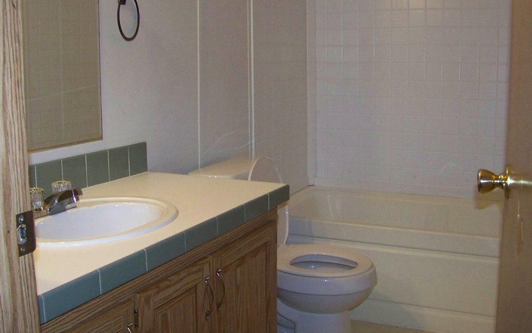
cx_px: 258
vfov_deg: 29.1
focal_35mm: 44
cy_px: 133
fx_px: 638
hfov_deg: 45.3
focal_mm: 5.85
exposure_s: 1/30
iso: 200
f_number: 2.8
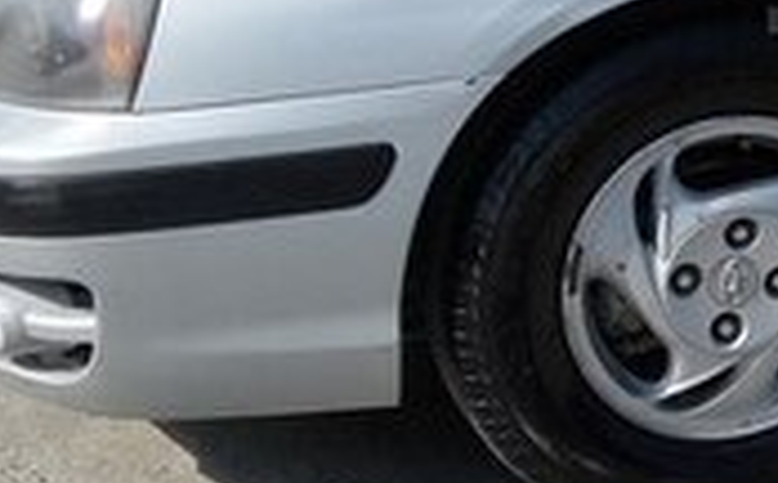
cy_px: 74
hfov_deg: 15.3
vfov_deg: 10.4
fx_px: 2645
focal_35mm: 125
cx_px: 1225
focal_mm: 3.3
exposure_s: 1/1296
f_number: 2.2
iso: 50
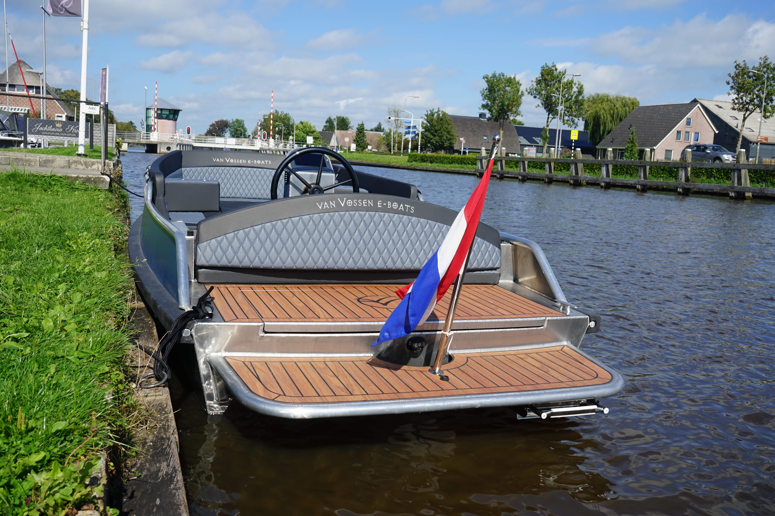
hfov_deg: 57.2
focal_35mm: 33
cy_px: 256
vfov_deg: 40.0
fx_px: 710
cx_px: 386
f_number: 11
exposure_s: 1/125
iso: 100
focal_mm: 32
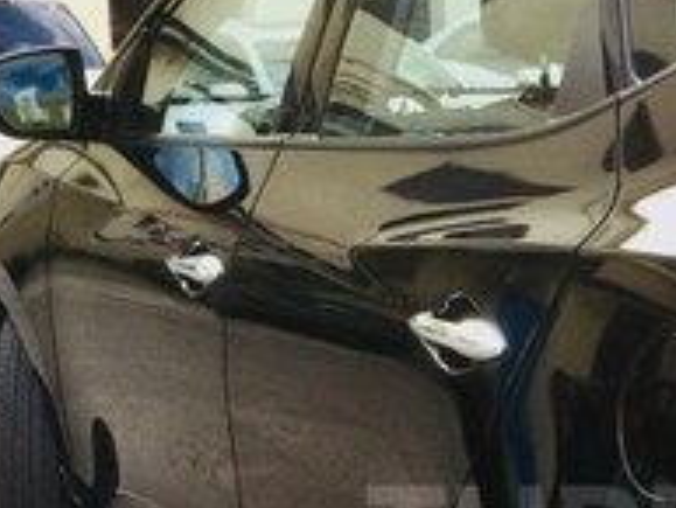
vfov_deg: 14.7
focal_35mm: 99
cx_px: 725
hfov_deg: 19.1
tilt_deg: -17.4
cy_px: 538
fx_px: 1935
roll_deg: -0.4
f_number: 2.2
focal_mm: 4.15
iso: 32
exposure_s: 1/100
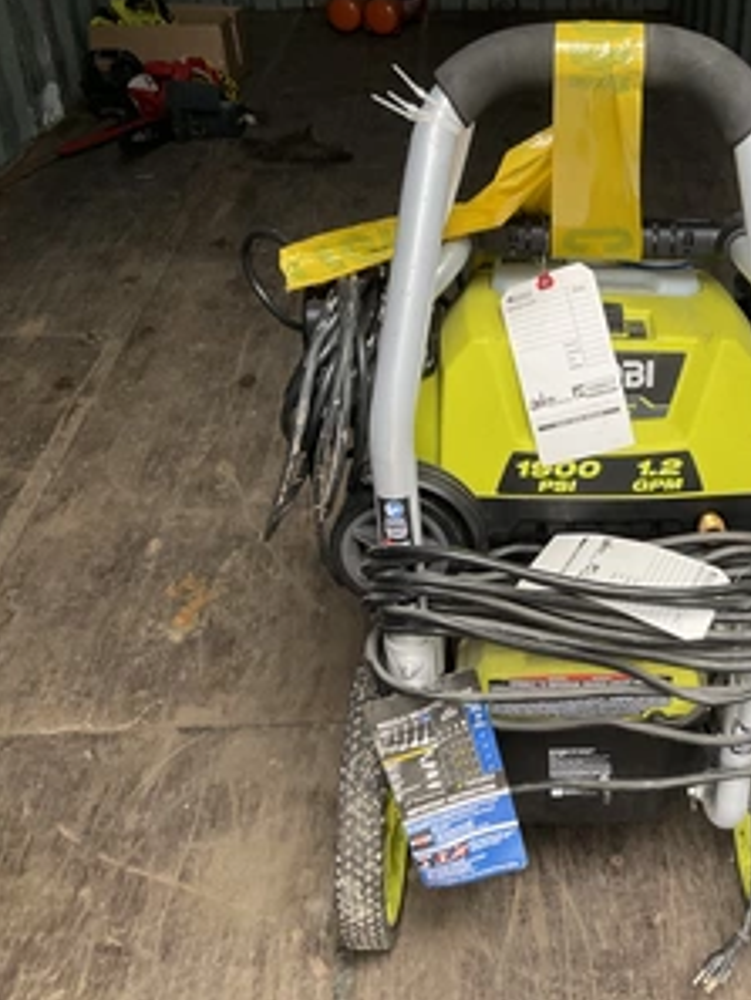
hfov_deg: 35.9
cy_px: 498
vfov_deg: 47.8
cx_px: 576
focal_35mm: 39
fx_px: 1127
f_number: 1.8
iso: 64
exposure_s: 1/122
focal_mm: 3
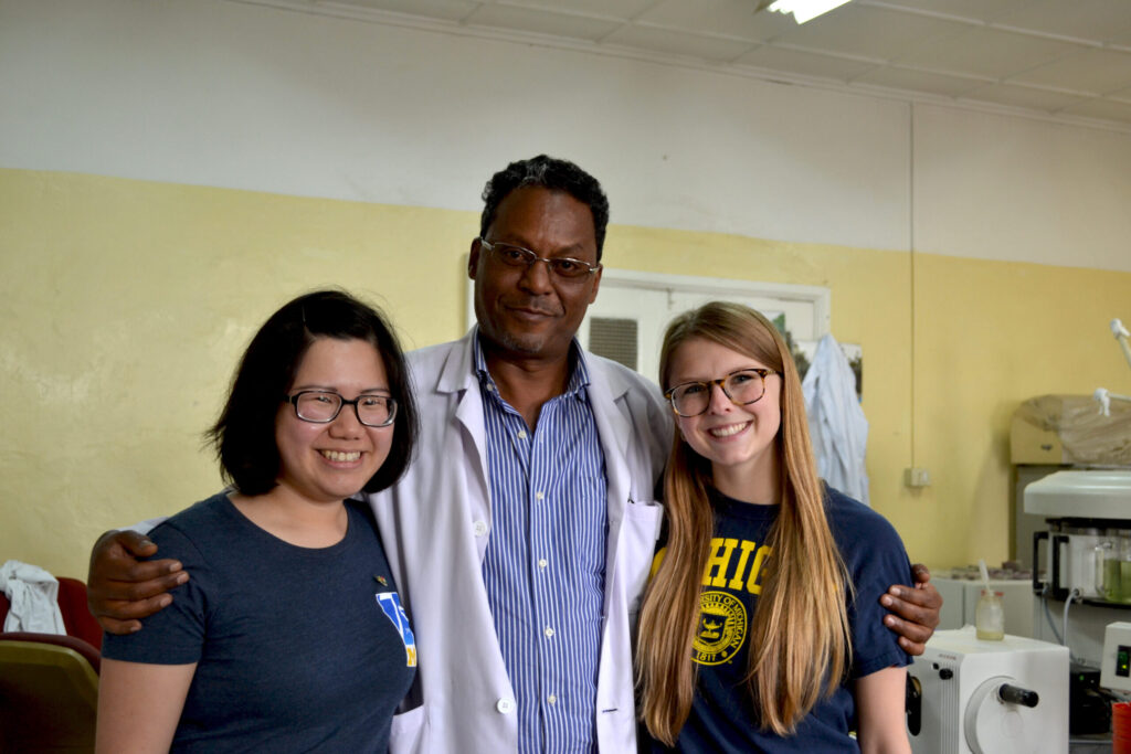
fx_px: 1367
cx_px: 566
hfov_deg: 45.0
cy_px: 377
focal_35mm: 44
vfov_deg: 30.9
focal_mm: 29
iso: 400
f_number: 4.5
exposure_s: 1/30
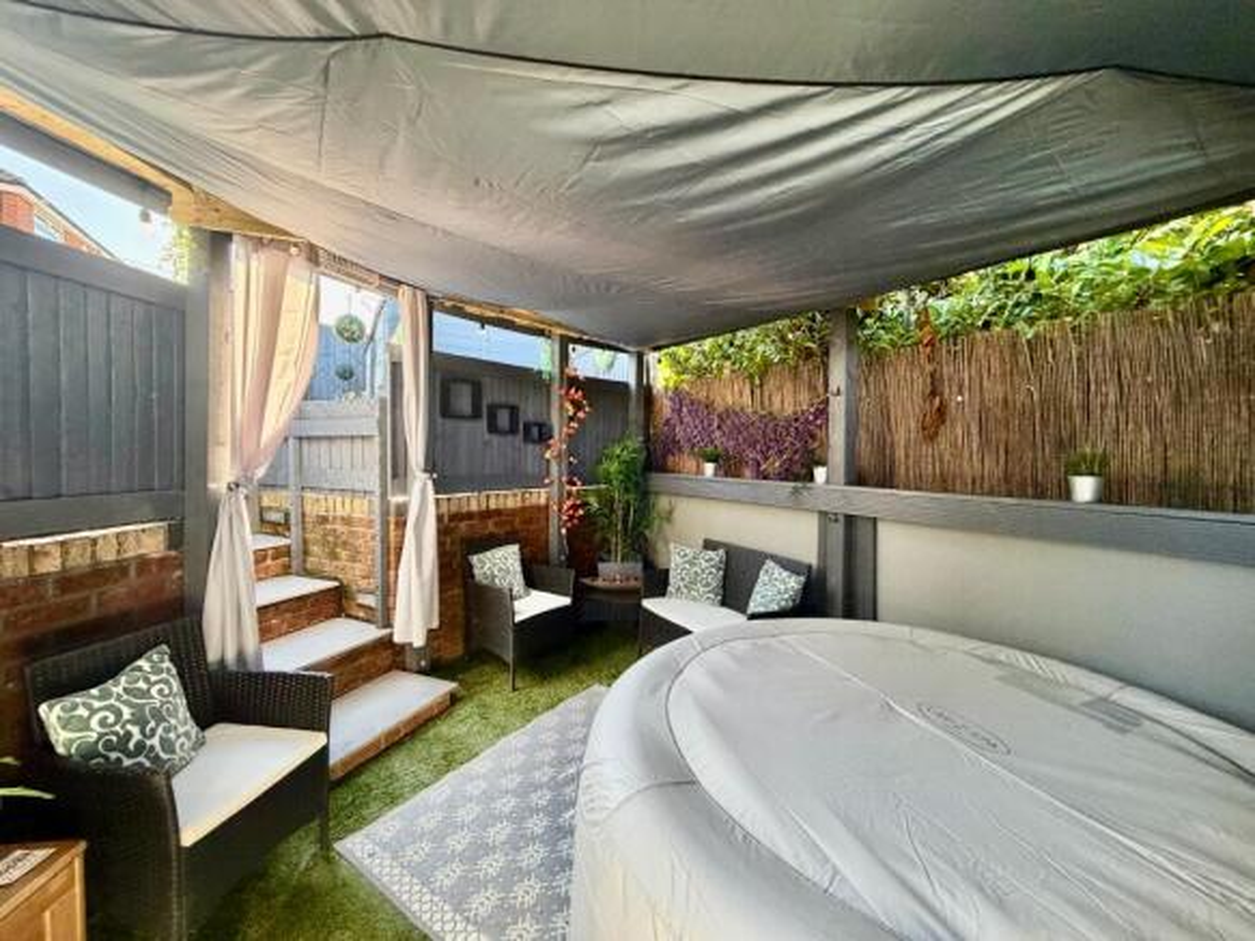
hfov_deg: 102.1
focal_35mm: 14
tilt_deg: -2.0
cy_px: 470
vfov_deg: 85.7
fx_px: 507
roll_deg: -0.2
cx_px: 628
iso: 320
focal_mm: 2.22
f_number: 2.2
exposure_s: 1/121
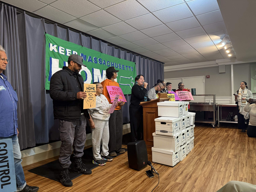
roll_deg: +1.2
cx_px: 128
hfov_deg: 71.6
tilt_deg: -0.4
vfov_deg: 56.8
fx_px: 177
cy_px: 96
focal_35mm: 24
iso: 400
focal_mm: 6.76
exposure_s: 1/60
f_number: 1.78
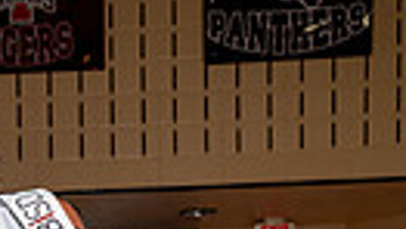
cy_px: 597
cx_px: -25
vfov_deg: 7.6
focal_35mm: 147
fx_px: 1584
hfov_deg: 14.3
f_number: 5.6
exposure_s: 1/250
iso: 200
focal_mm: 41
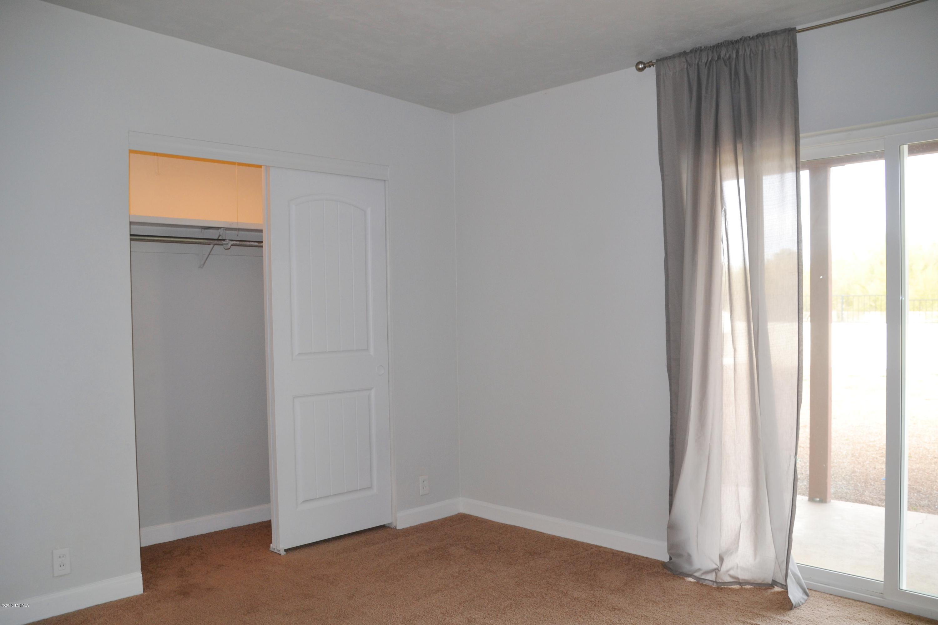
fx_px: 782
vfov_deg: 43.6
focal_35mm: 30
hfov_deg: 61.9
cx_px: 469
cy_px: 312
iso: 400
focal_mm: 20
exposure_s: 1/60
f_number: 3.5
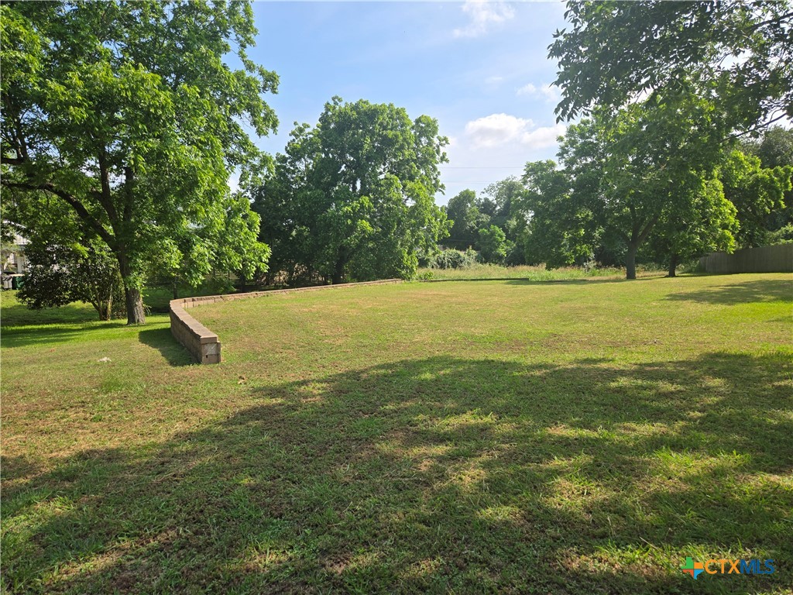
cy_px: 298
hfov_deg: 73.9
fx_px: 527
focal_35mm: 23
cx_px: 396
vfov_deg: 58.9
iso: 25
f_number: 1.8
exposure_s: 1/1493
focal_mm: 5.4
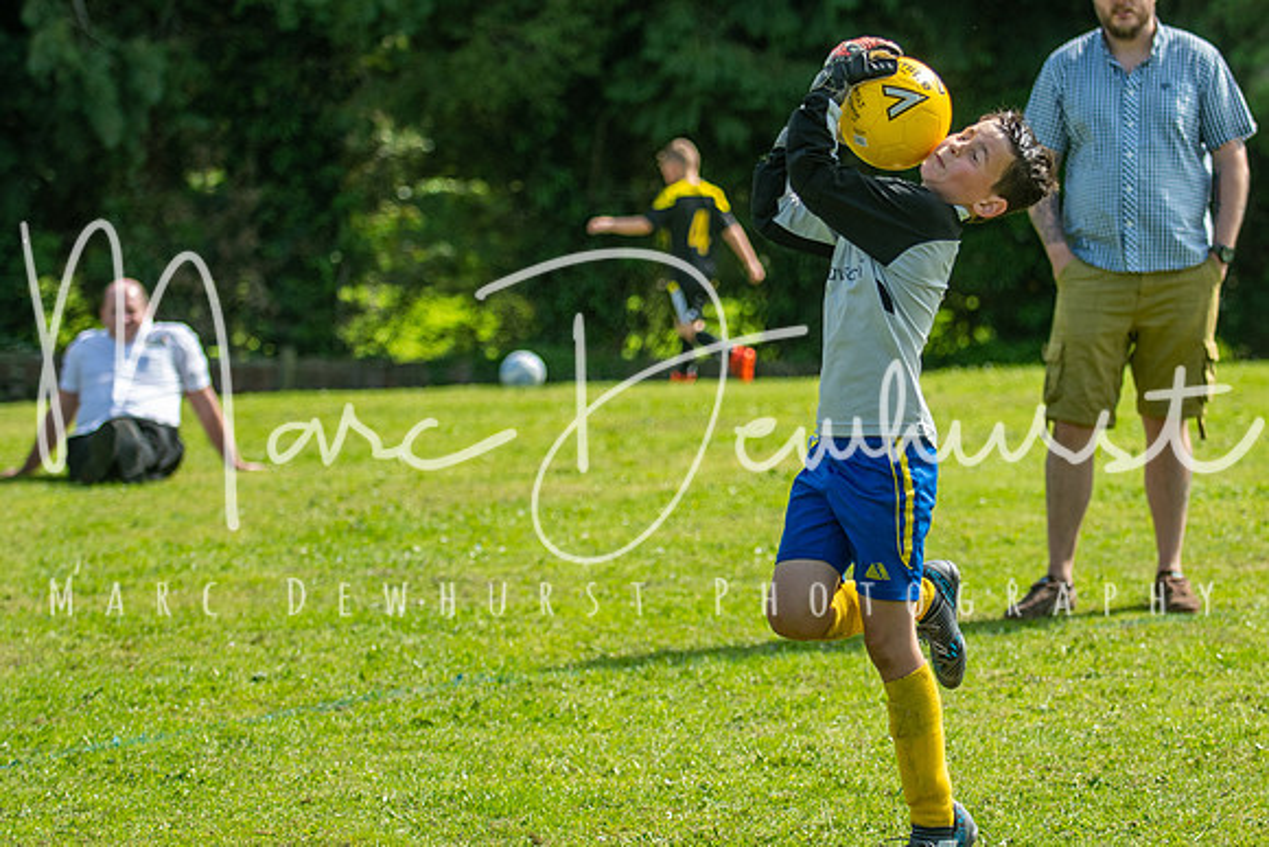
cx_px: 790
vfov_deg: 7.5
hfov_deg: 11.2
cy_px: 320
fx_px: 6455
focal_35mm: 183
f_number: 3.2
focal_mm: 98
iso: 250
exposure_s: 1/2000
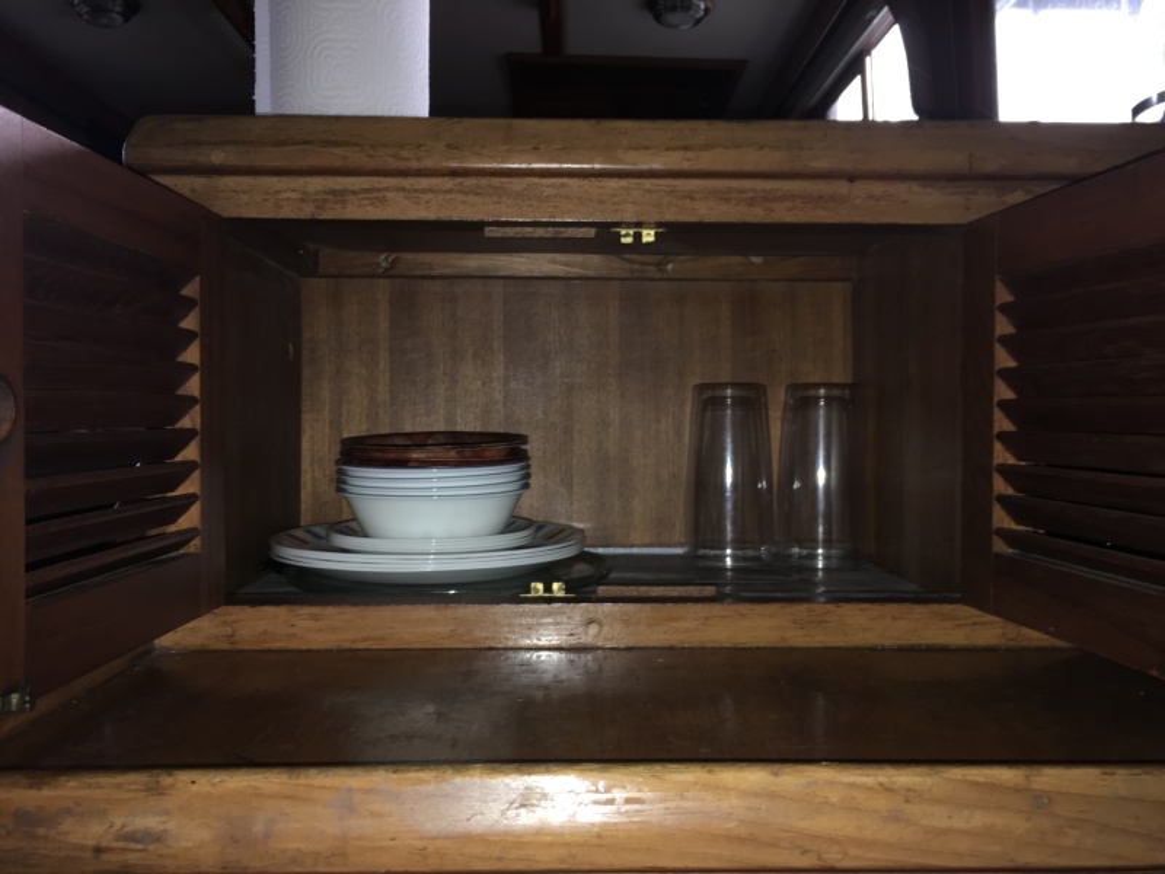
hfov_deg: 61.7
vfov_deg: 48.2
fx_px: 976
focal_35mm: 29
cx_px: 582
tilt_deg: -0.3
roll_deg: -0.9
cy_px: 437
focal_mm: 4.15
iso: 40
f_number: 2.2
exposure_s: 1/16
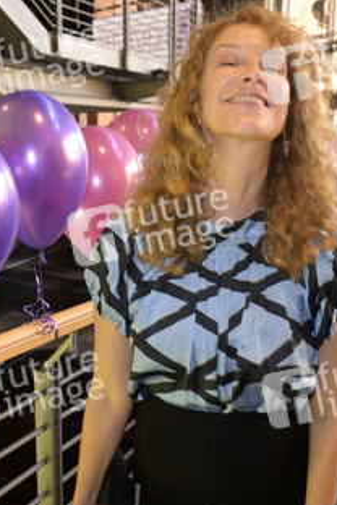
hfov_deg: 32.6
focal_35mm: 41
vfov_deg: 47.1
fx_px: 576
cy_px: 309
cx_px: 198
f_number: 5.6
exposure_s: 1/40
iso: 1250
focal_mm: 32
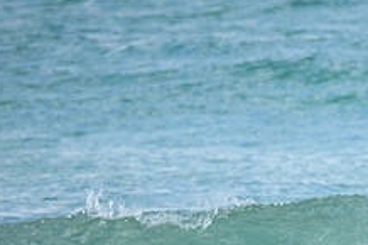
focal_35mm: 2128
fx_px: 21736
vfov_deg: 0.6
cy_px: 278
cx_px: 412
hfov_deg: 1.0
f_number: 11
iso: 4000
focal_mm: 800
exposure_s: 1/1250
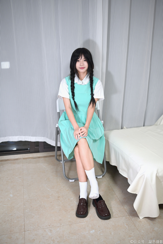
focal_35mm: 35
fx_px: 238
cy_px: 122
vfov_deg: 54.4
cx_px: 82
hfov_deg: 37.9
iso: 640
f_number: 2
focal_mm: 35
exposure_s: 1/100
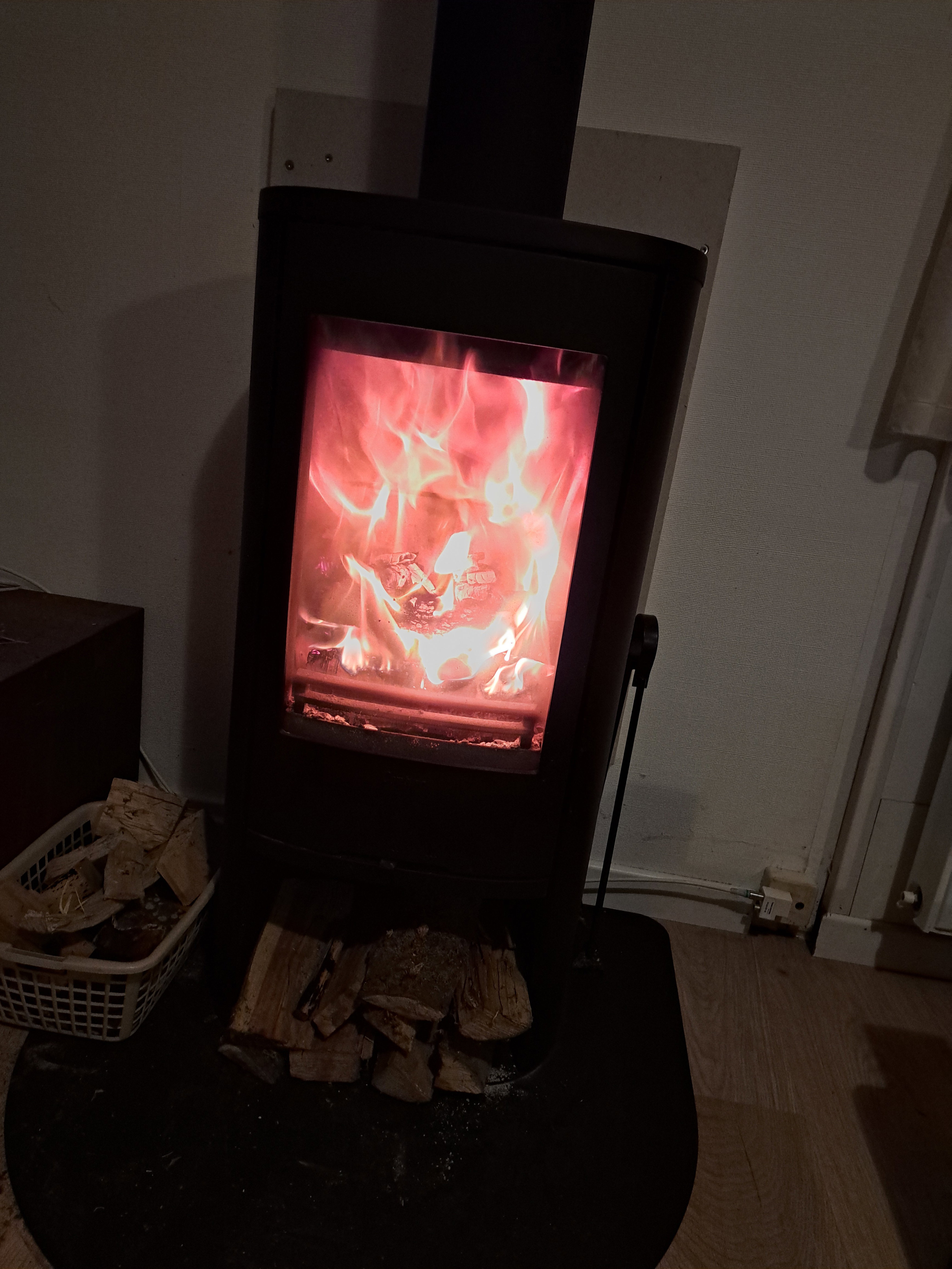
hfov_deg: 56.8
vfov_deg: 71.6
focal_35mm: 24
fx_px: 880
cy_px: 634
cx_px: 476
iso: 500
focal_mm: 5.23
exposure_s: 1/25
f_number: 1.8
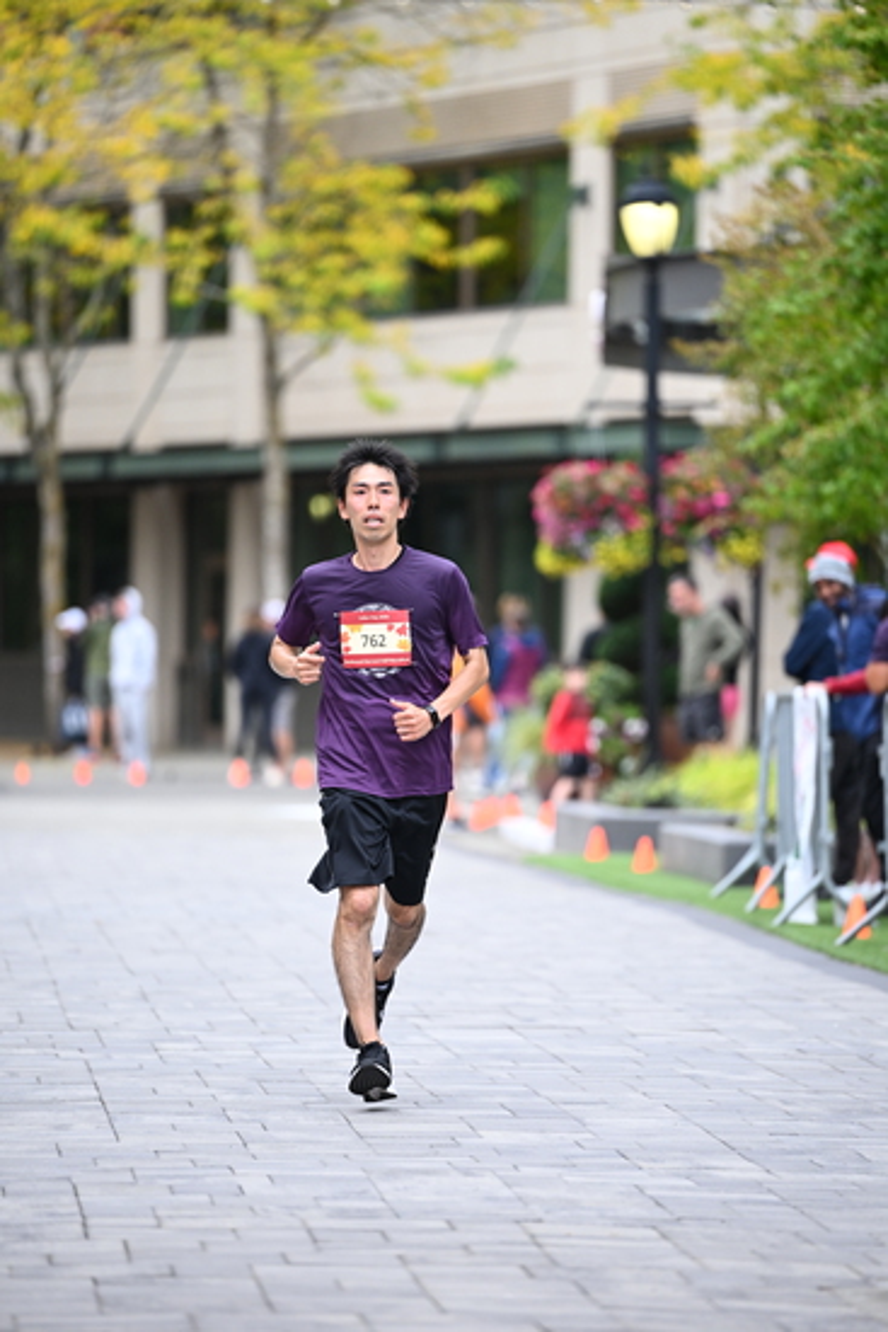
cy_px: 666
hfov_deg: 6.9
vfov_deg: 10.3
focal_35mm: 200
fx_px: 7395
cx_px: 444
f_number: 2.8
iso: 1000
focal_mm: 200
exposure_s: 1/2000
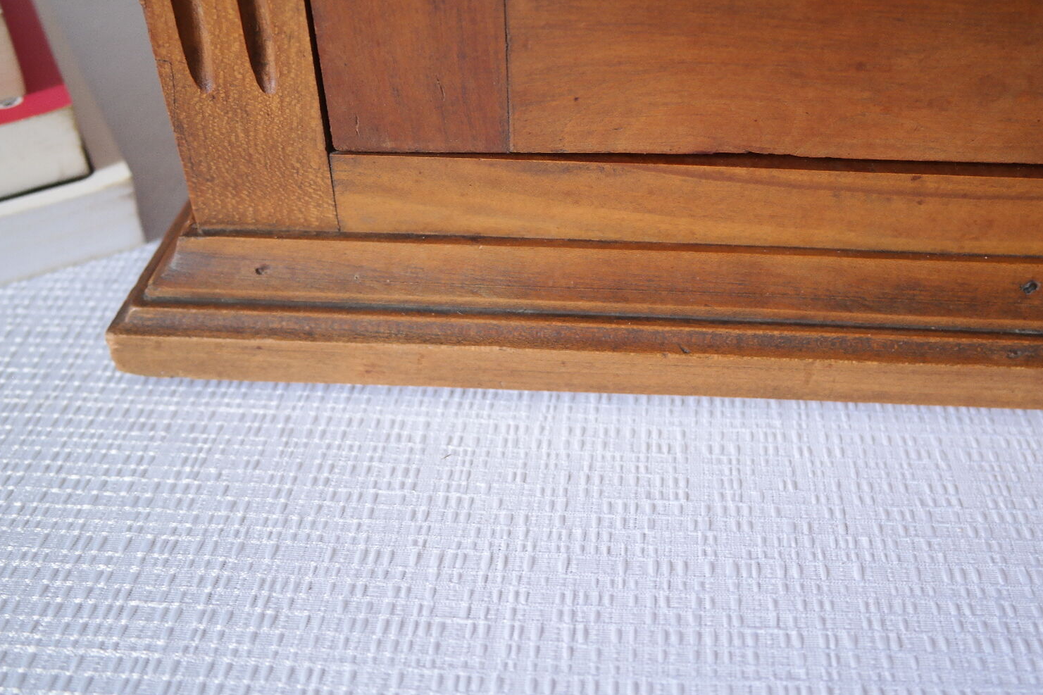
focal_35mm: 35
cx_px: 592
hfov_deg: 54.3
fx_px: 1014
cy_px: 298
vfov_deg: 37.8
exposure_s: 1/30
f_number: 6.3
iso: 800
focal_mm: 20
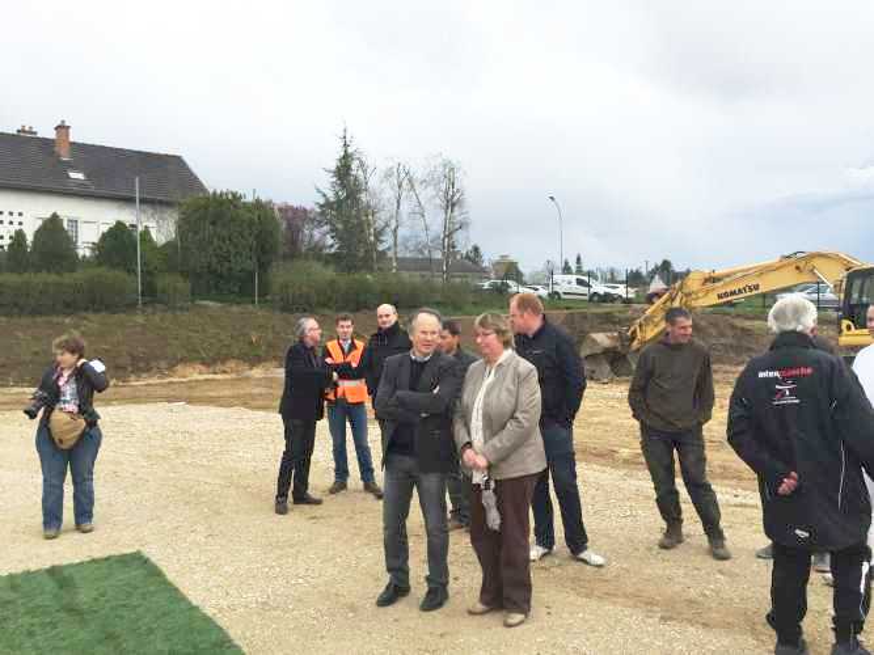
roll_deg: +2.6
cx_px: 437
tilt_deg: -1.0
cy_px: 328
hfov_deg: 61.7
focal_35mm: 29
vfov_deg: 48.2
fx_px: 732
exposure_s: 1/1276
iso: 32
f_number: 2.2
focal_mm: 4.15
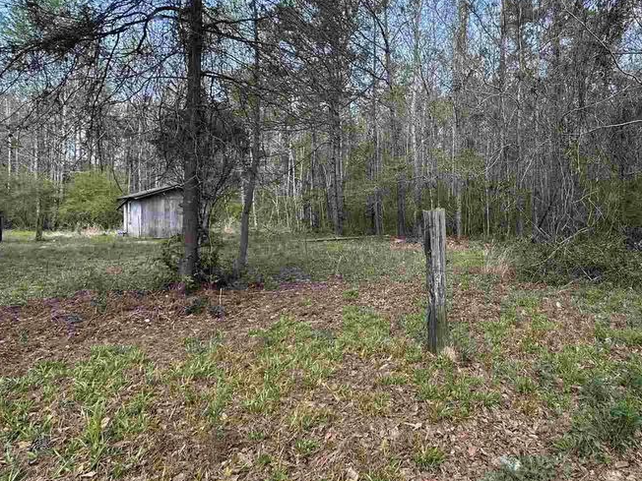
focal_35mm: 22
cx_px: 437
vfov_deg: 60.9
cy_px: 211
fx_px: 408
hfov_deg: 73.6
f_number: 2.2
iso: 40
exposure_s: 1/175
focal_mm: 2.22
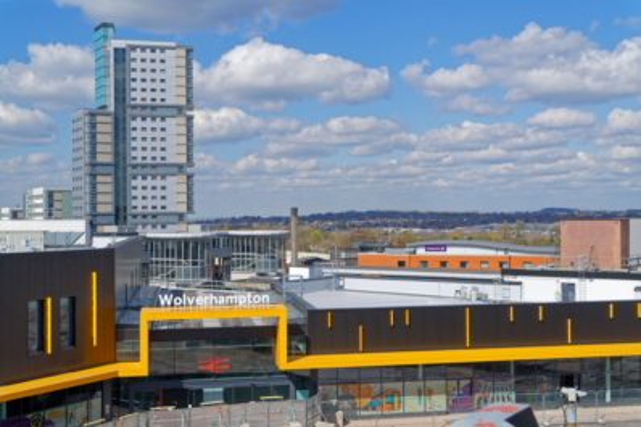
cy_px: 214
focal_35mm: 39
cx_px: 320
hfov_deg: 49.6
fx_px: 694
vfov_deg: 34.2
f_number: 5.6
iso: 125
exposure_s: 1/640
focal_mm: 26
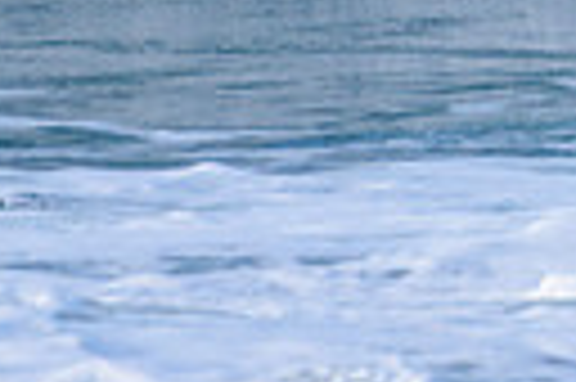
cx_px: 1125
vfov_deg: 0.4
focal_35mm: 3397
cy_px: -447
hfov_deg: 0.6
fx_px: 54283
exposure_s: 1/2000
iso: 720
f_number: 5.6
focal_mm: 500
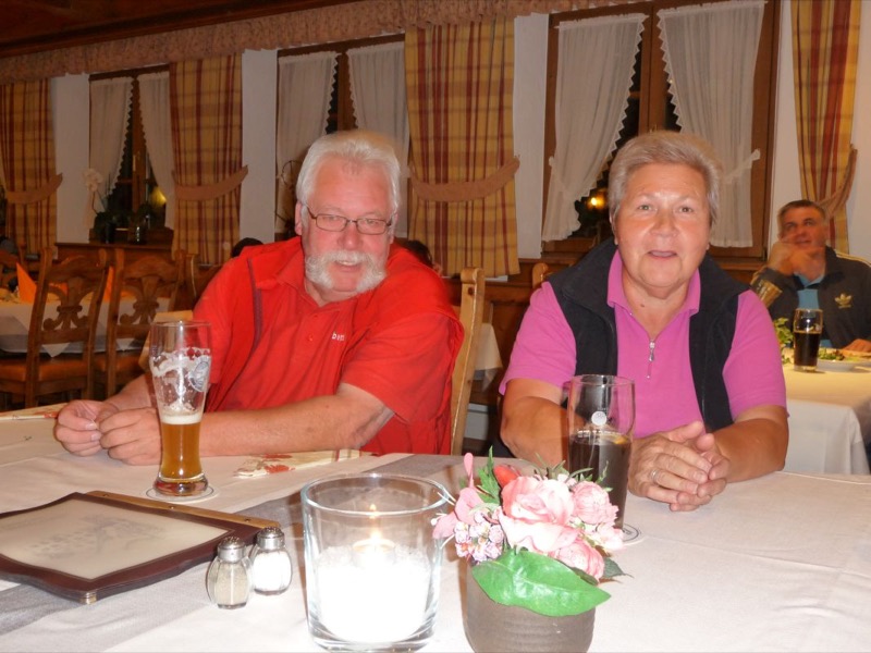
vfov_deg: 39.7
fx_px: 906
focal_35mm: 36
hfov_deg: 51.4
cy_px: 326
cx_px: 436
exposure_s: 1/30
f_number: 3.7
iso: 320
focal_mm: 6
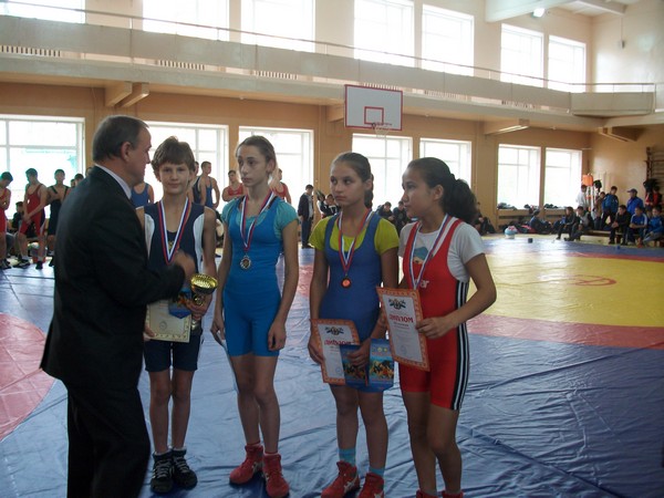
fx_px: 595
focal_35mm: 31
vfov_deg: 45.4
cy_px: 249
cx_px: 332
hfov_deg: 58.4
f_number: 2.9
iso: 140
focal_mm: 5.7
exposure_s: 1/40
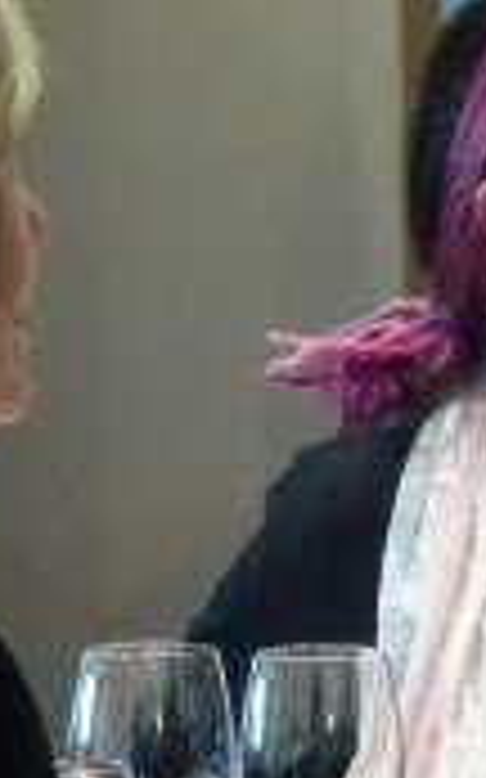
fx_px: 7402
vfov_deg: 6.0
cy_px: 418
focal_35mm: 349
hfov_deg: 3.8
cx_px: 482
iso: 800
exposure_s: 1/13
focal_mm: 25.5
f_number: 5.3
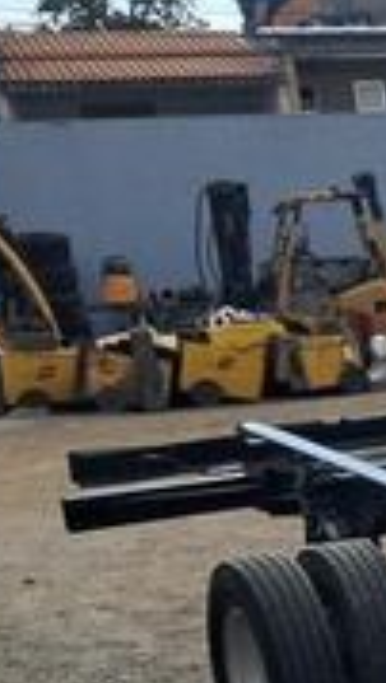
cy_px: 584
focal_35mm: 103
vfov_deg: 20.4
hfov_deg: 9.4
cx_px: 1141
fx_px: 1870
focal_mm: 4
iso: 50
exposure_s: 1/565
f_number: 1.8
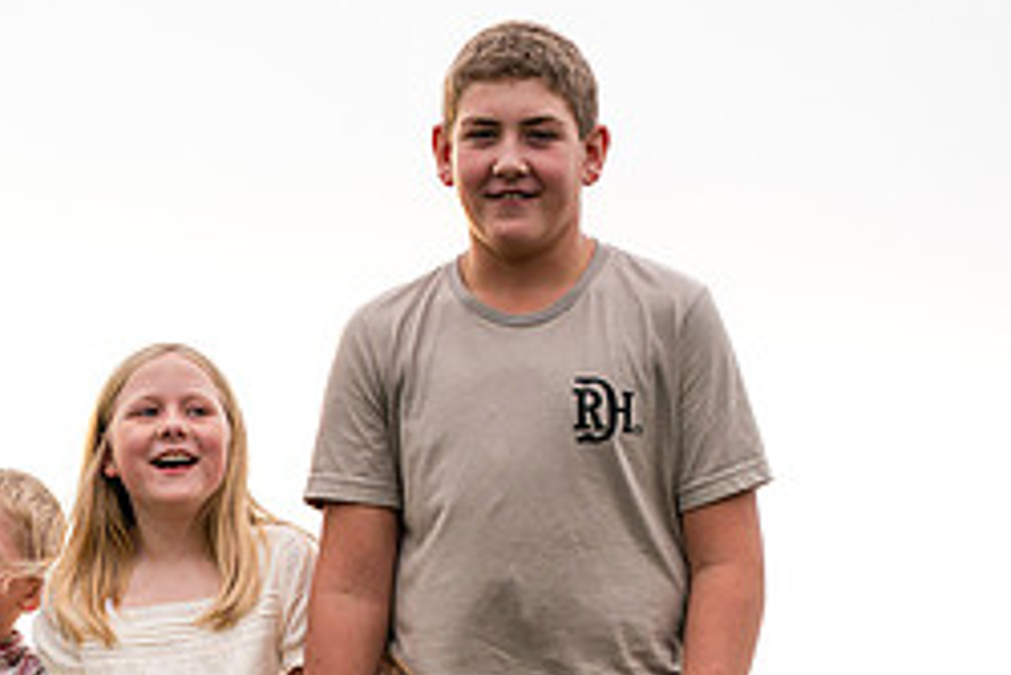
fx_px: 5535
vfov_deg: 6.9
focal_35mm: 197
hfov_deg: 10.4
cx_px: 194
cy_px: 730
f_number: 3.2
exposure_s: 1/250
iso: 640
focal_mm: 85
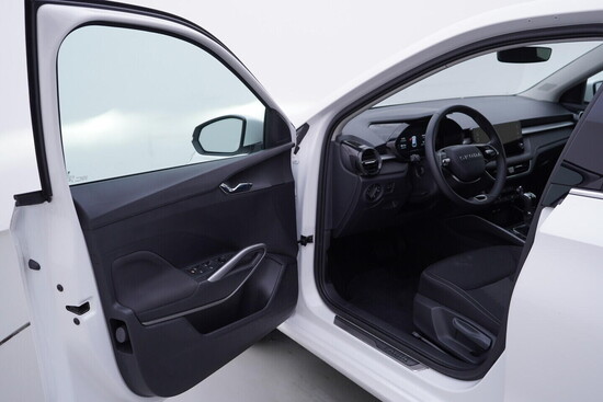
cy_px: 201
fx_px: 603
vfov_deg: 36.9
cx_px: 302
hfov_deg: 53.1
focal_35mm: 36
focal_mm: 24
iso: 125
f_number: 4
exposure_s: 1/60
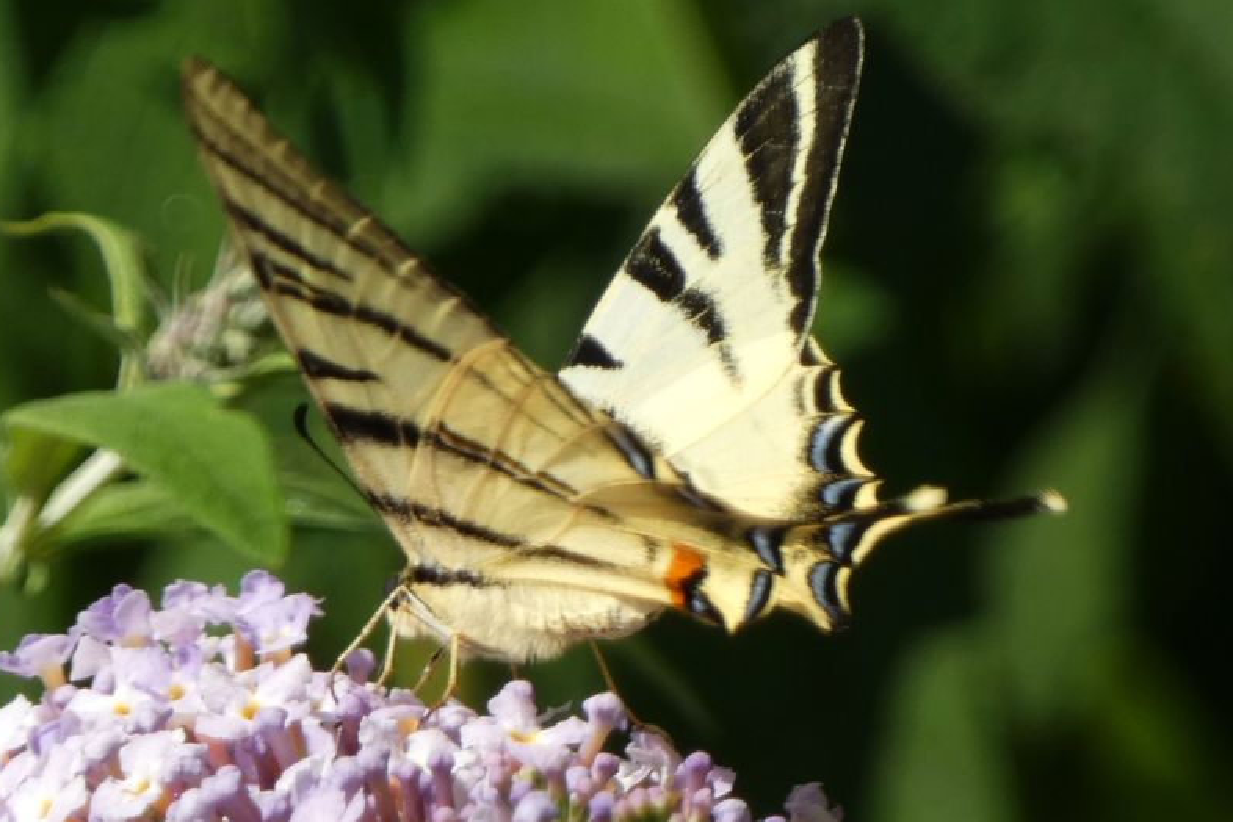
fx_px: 29219
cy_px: 424
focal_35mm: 853
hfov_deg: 2.4
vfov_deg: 1.6
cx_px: 577
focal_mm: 135.6
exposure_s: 1/160
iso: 80
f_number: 5.6
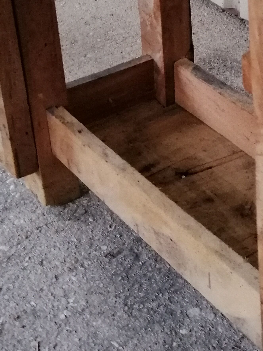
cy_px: 25
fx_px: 790
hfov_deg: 18.6
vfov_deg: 24.2
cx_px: 225
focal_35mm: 78
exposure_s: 1/50
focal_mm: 3.95
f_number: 1.8
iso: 500
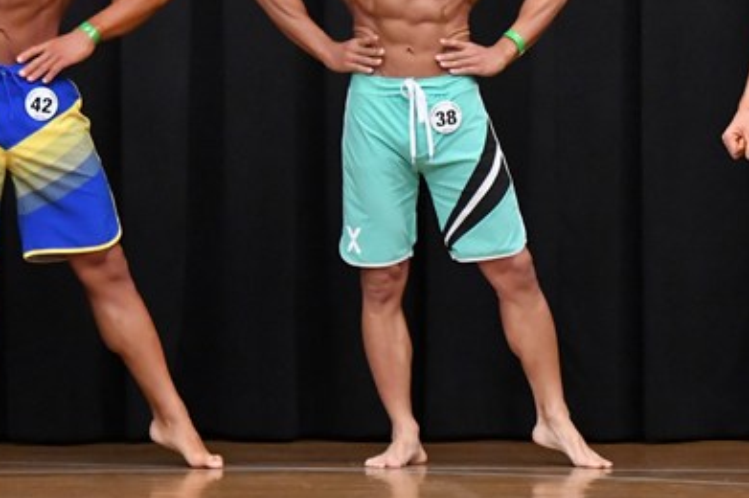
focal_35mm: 430
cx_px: 652
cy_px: 111
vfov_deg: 3.2
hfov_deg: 4.8
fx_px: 8939
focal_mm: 145
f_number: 5.6
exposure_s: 1/400
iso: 8000
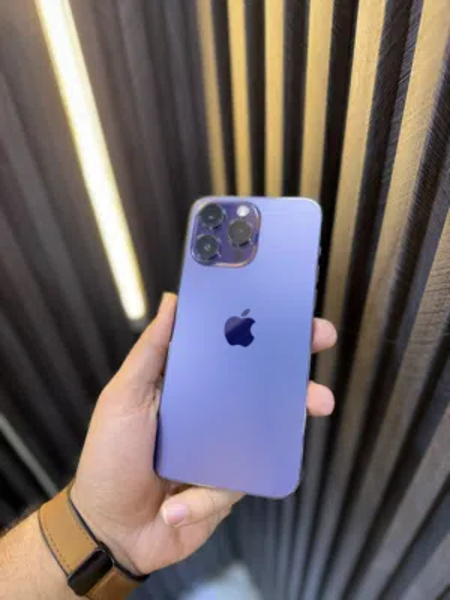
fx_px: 416
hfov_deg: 56.8
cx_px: 225
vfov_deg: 71.6
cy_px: 300
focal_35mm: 24
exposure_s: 1/100
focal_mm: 6.76
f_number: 1.78
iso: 160
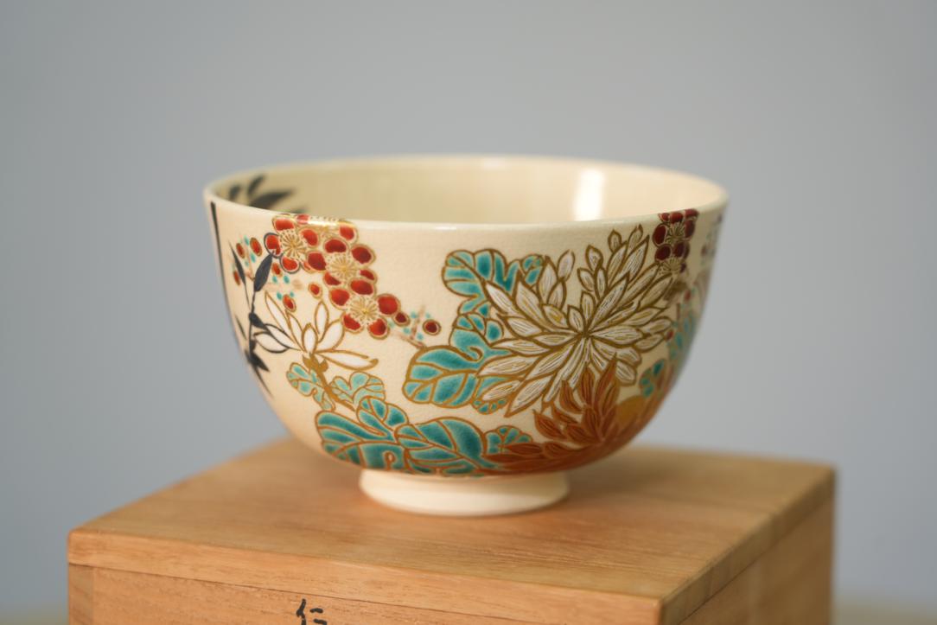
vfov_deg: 13.0
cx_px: 468
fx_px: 2733
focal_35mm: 105
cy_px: 312
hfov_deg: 19.5
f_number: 4
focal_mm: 105
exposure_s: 1/125
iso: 800
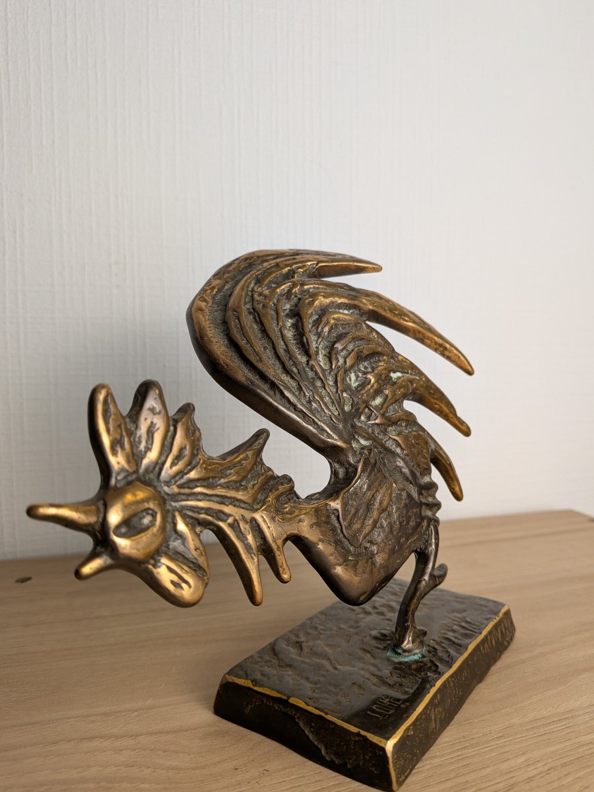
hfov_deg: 56.8
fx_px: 549
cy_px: 396
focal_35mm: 24
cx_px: 297
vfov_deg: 71.6
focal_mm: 4.53
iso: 34
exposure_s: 1/144
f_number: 1.7
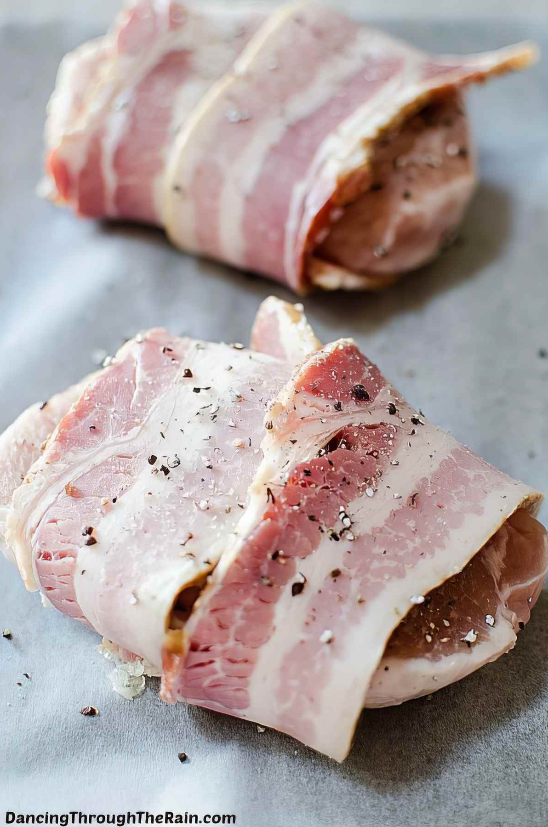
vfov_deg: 37.3
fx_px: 1227
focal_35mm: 54
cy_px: 411
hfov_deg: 25.2
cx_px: 277
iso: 250
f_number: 3.2
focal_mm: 35
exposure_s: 1/40
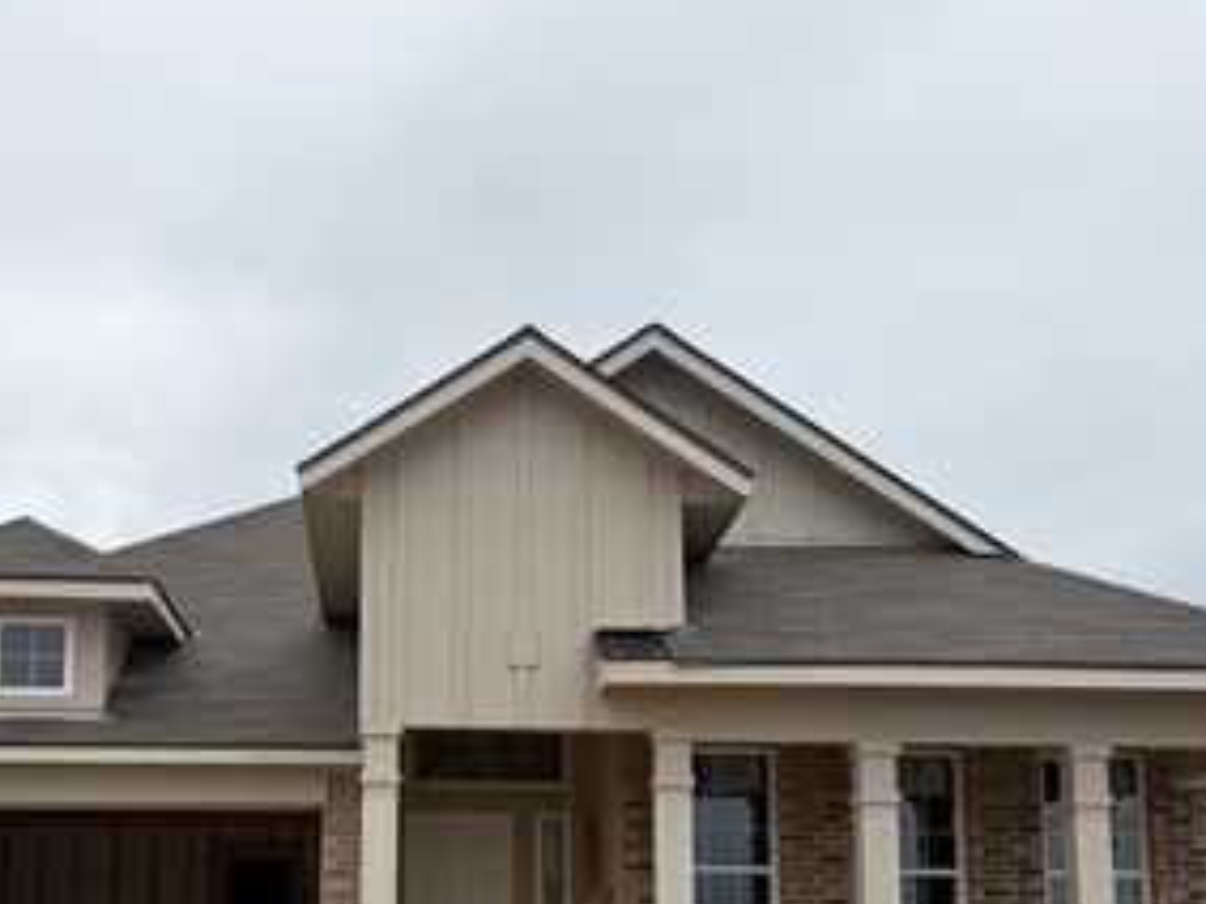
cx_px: 413
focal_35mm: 46
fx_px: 1602
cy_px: 748
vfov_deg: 30.6
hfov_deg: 40.8
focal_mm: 5.96
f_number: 1.6
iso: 50
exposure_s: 1/4950
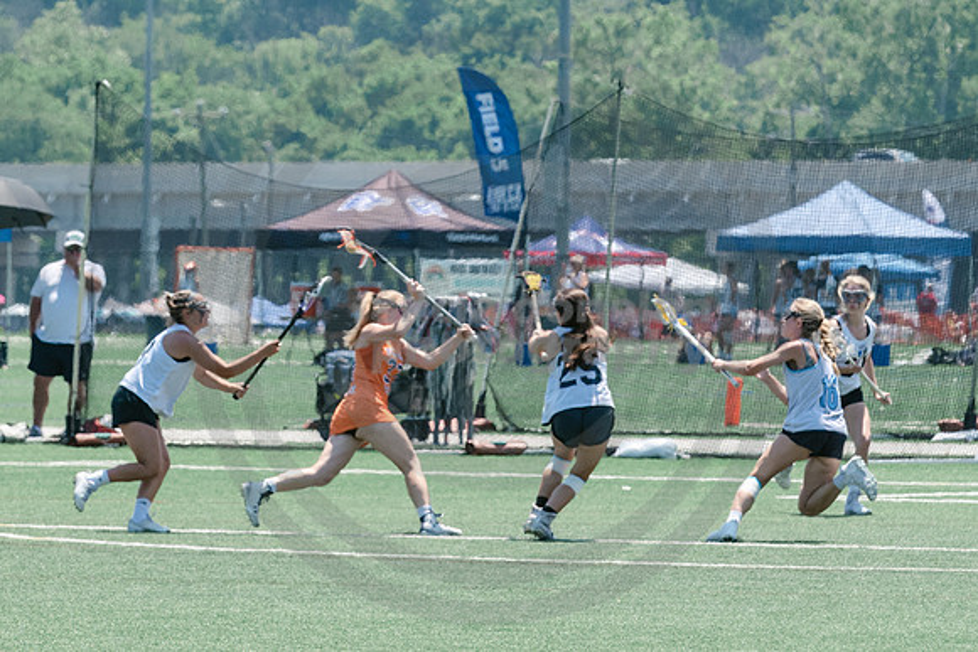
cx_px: 200
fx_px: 11574
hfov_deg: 4.8
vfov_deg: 3.2
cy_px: 282
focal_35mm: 426
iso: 400
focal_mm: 165
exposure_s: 1/2000
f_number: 5.6
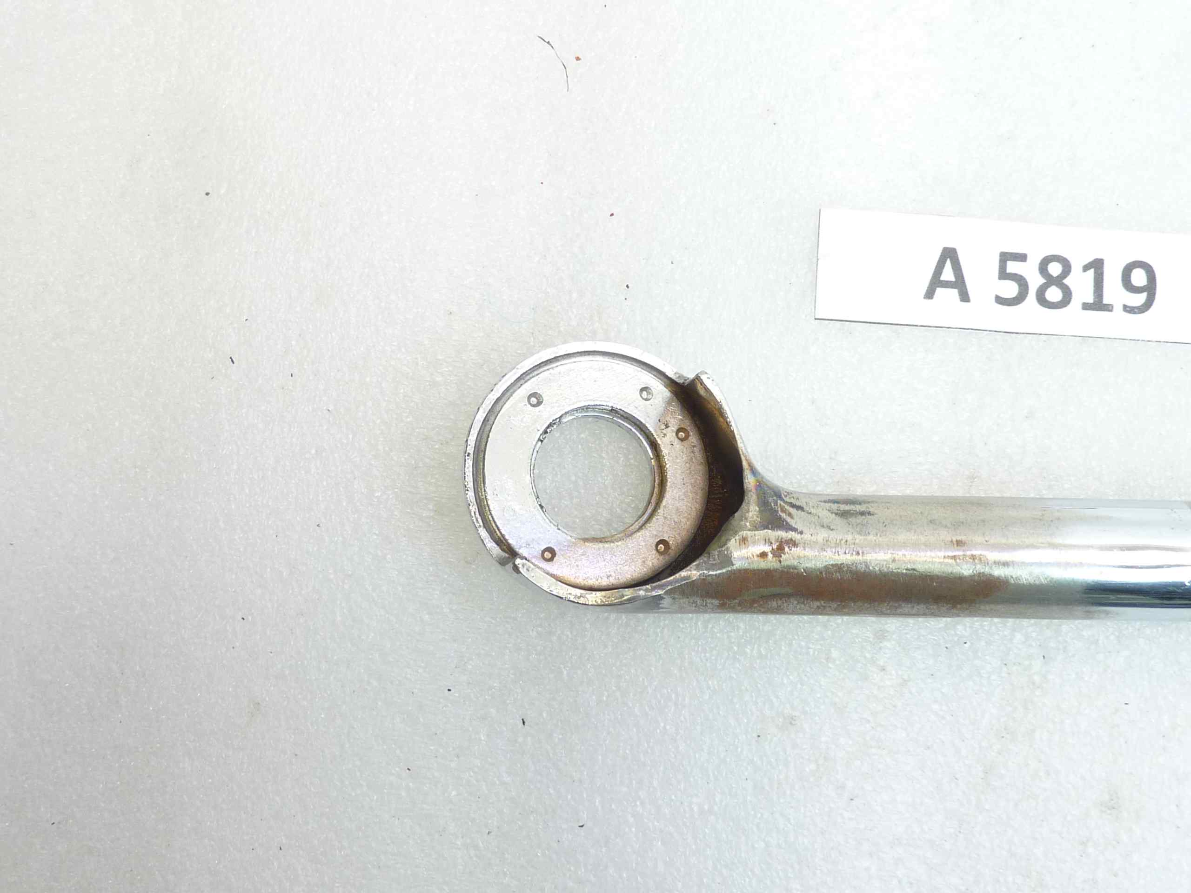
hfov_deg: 49.0
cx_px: 596
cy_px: 446
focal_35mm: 38
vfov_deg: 37.7
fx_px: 1307
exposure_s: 1/13
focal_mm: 4.4
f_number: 3.3
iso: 80
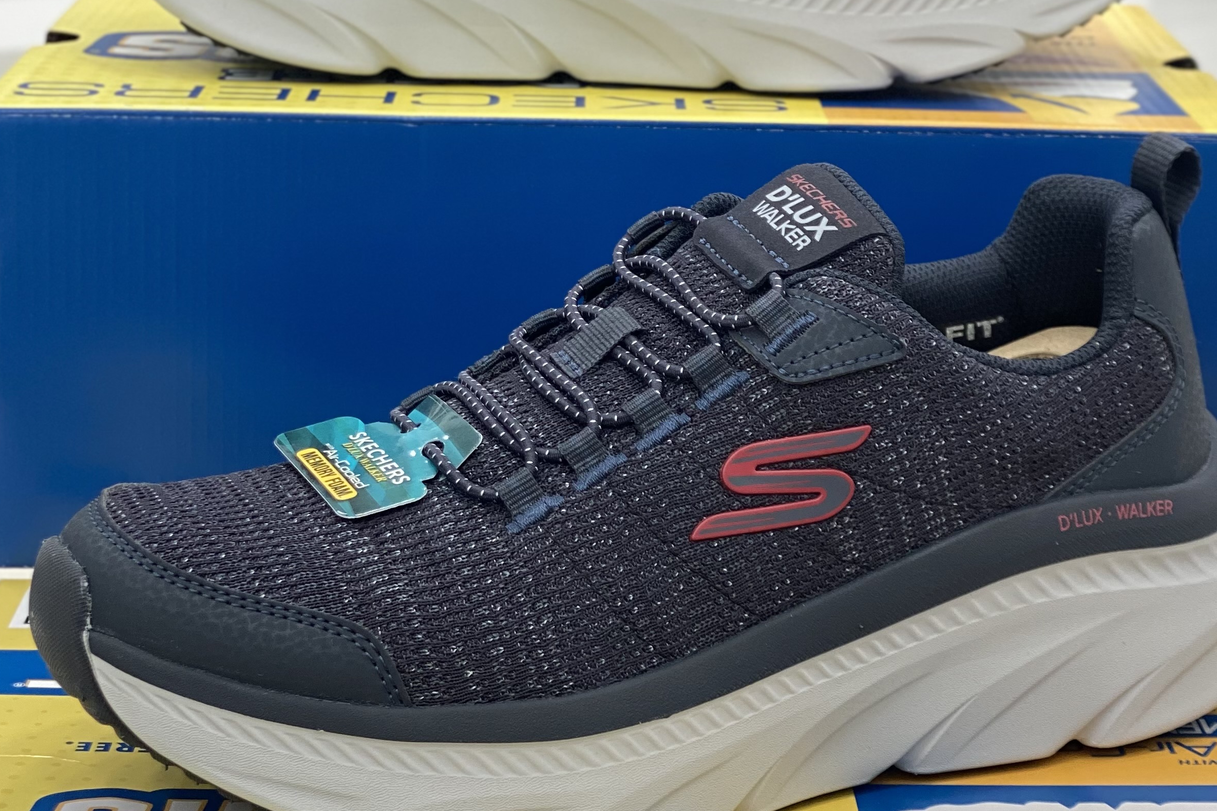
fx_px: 3110
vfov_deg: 14.8
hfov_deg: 22.1
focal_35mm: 92
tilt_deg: -9.4
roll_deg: -1.1
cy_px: 143
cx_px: 679
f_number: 2
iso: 40
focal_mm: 6
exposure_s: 1/100
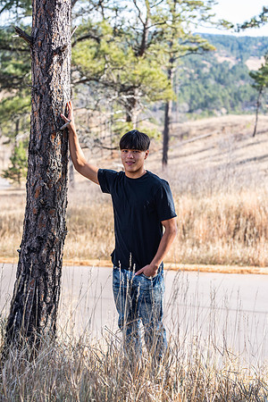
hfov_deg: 16.1
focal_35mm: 85
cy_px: 201
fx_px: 949
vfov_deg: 23.9
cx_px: 134
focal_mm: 85
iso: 31
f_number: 4
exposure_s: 1/125
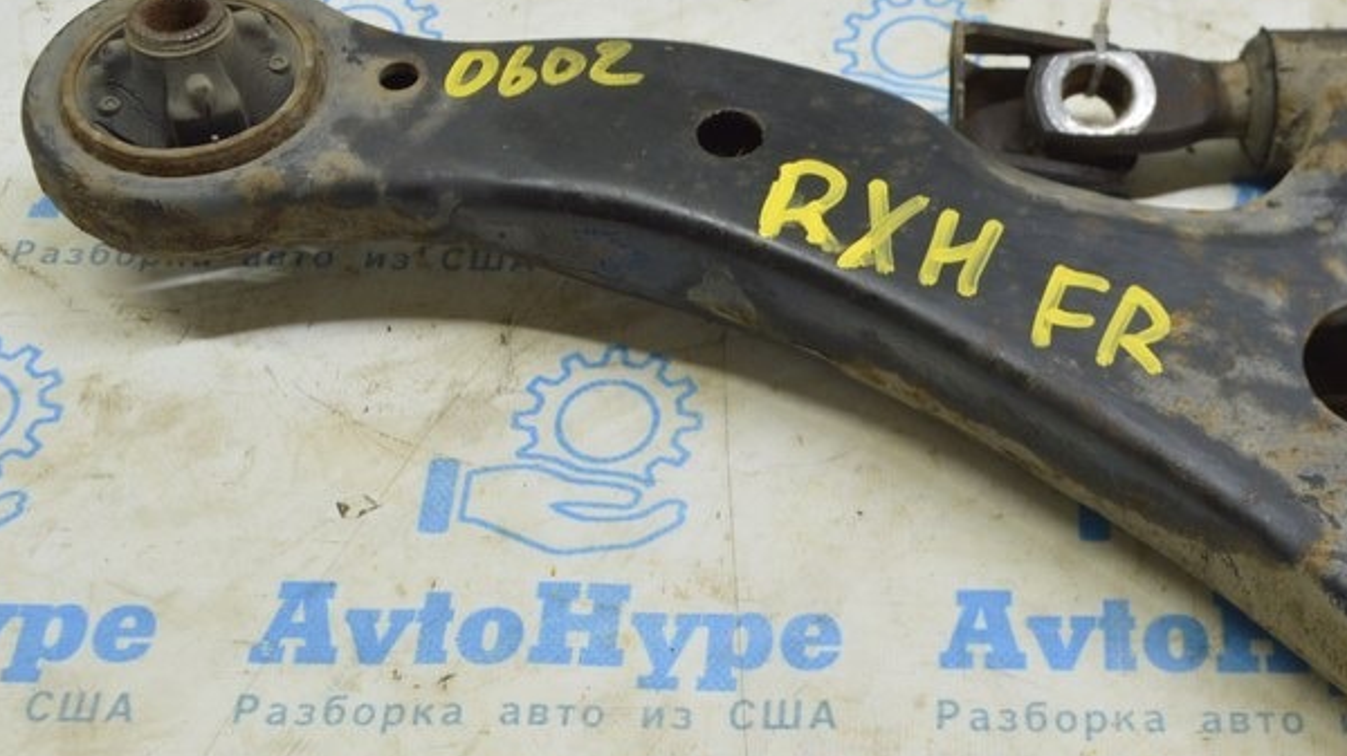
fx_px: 2107
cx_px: 988
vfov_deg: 20.3
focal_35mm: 59
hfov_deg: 34.8
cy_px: 443
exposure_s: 1/20
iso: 400
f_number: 5.6
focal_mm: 22
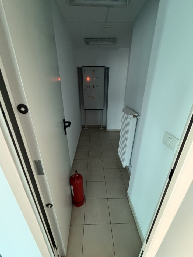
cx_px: 95
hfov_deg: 81.7
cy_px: 136
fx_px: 112
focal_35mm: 15
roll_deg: -0.4
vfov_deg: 98.1
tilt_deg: -23.8
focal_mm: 2.22
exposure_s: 1/50
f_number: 2.2
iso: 800
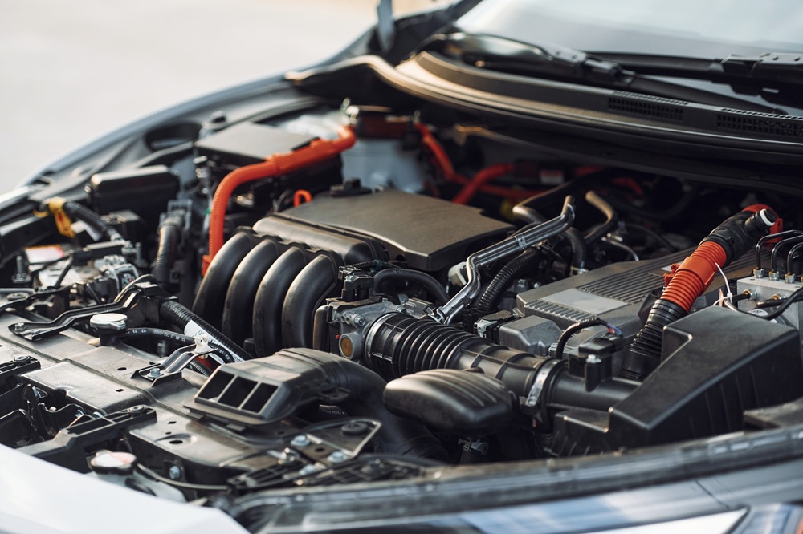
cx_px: 402
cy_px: 267
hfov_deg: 19.5
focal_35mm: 105
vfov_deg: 13.0
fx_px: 2341
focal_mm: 105
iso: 640
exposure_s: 1/500
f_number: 3.5
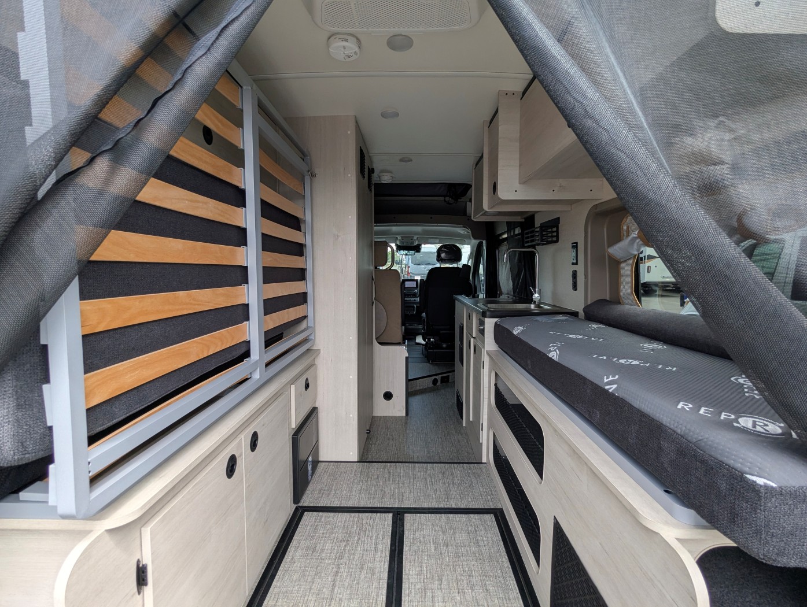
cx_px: 404
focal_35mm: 16
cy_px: 304
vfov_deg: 78.2
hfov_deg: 94.4
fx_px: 373
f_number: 2.2
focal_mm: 2.35
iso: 46
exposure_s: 1/204
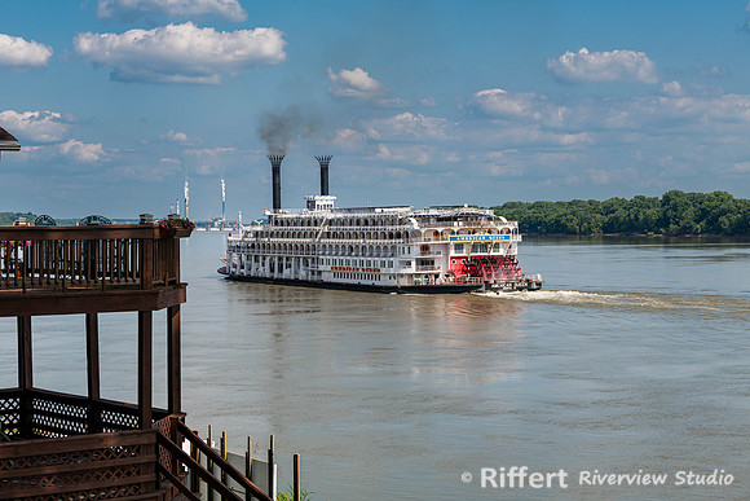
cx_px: 375
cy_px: 250
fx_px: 1510
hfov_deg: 27.9
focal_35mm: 72
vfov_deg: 18.8
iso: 64
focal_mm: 70
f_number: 10
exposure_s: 1/160
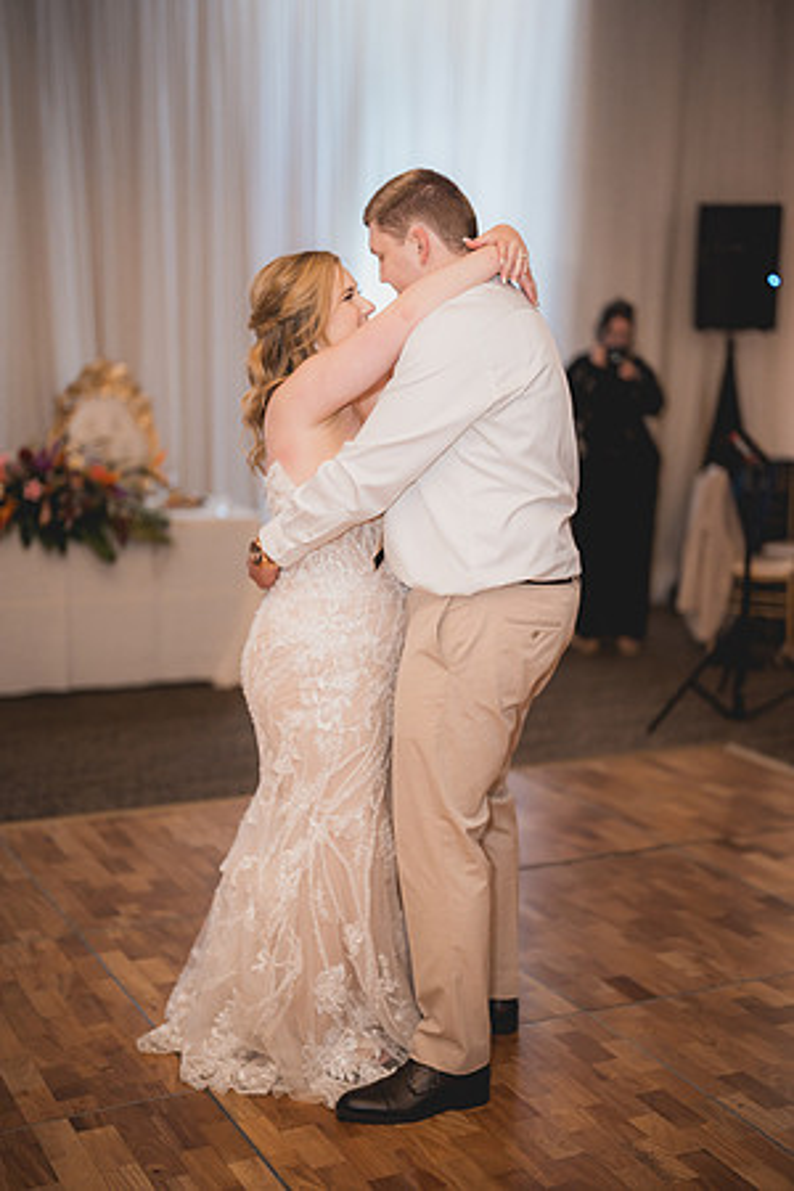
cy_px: 596
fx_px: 1654
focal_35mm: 50
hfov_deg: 27.0
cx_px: 397
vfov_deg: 39.6
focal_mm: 50
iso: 1250
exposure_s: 1/160
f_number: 1.2
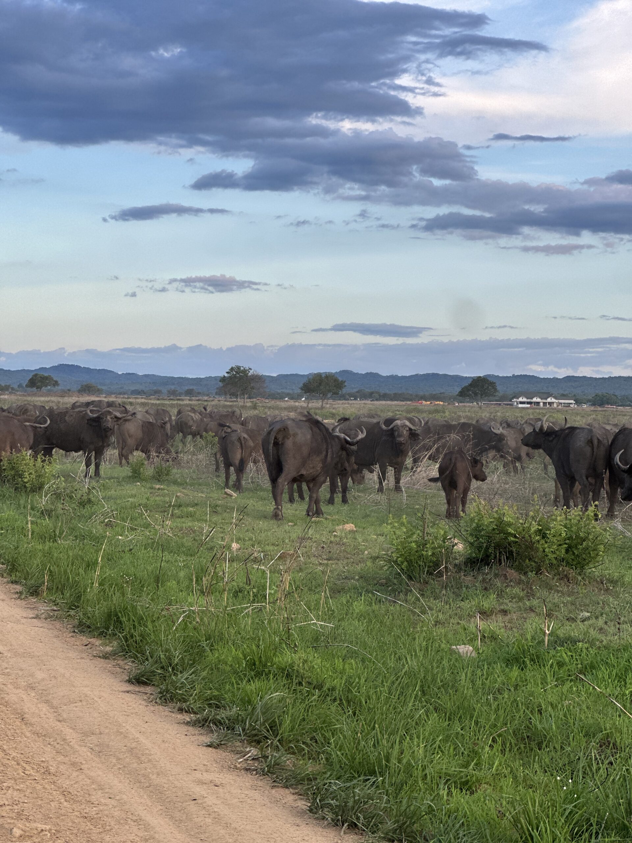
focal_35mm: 77
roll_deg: -2.6
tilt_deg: +0.9
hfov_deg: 19.1
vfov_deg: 25.3
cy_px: 422
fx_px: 1874
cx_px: 316
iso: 40
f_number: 2.8
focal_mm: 9
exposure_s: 1/121
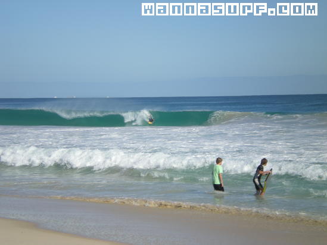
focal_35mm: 114
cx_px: 164
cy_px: 122
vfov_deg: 13.0
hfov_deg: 17.3
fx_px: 1077
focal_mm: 18.9
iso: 50
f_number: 8.5
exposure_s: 1/174
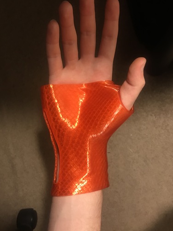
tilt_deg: -78.4
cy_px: 99
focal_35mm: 32
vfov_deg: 56.6
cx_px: 84
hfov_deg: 44.2
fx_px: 213
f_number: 1.8
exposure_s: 1/15
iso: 64
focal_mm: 3.99
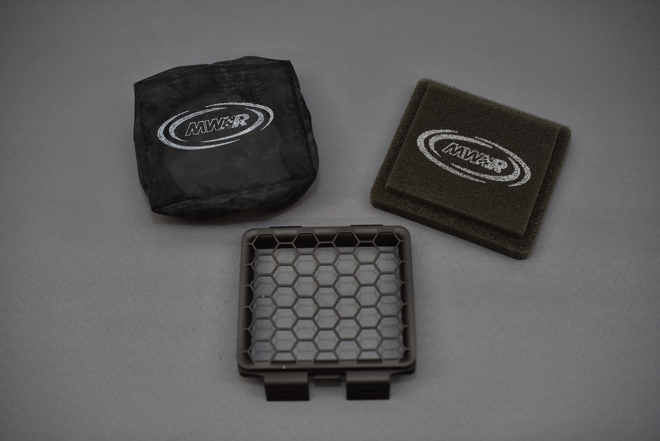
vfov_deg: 27.0
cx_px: 330
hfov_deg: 39.6
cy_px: 220
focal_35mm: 50
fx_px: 917
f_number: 2.5
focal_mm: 50
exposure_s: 1/250
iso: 200
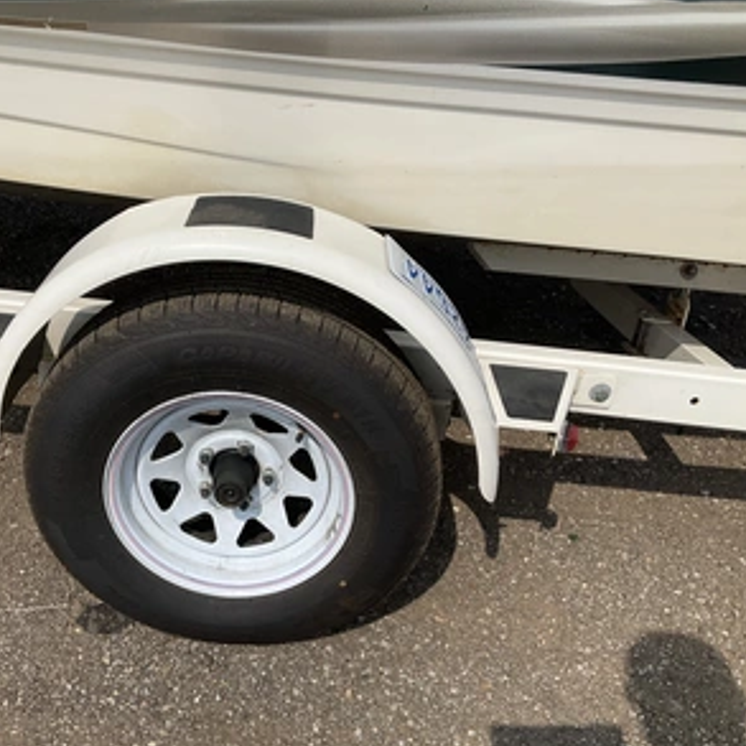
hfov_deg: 46.9
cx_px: 293
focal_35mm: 35
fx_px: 853
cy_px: 374
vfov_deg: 47.2
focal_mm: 3
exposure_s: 1/3322
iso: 25
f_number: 1.8
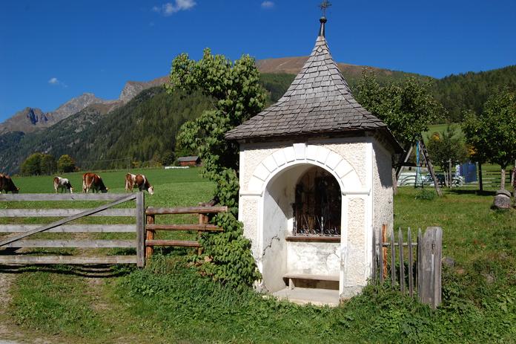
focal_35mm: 30
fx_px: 430
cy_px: 172
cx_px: 258
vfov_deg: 43.5
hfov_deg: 62.0
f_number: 10
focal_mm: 20
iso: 200
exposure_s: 1/400
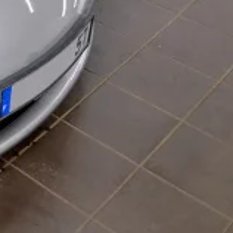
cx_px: -198
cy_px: -77
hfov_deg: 15.7
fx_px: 708
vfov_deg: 17.4
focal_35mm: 93
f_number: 3.5
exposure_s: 1/15
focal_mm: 18
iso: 900
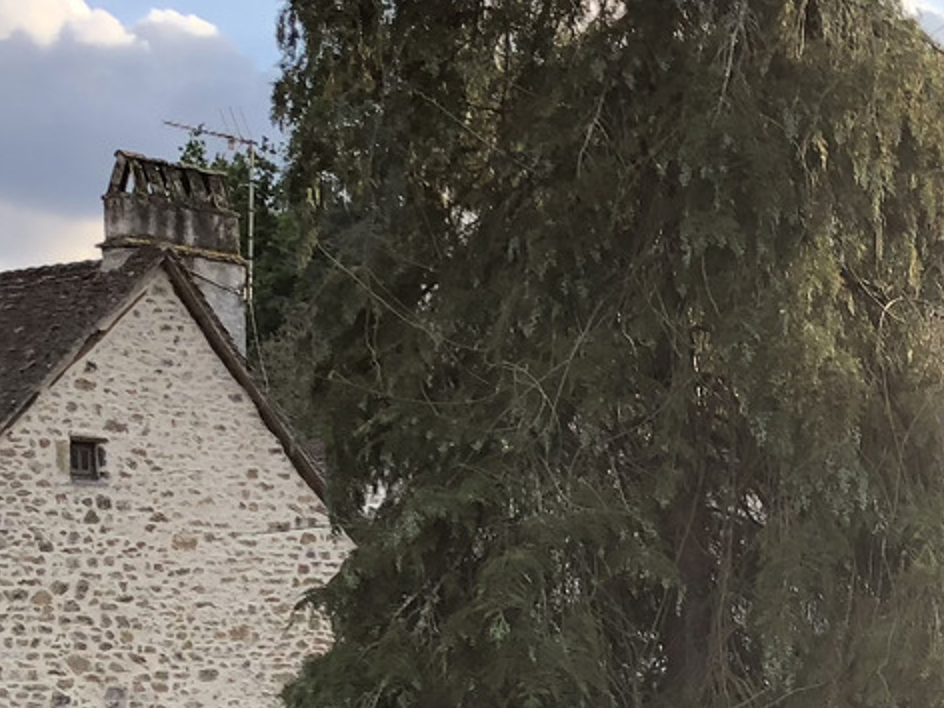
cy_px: 922
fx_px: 2591
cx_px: 1060
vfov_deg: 14.9
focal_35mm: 95
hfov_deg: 19.7
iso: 20
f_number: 1.8
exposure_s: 1/358
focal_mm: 4
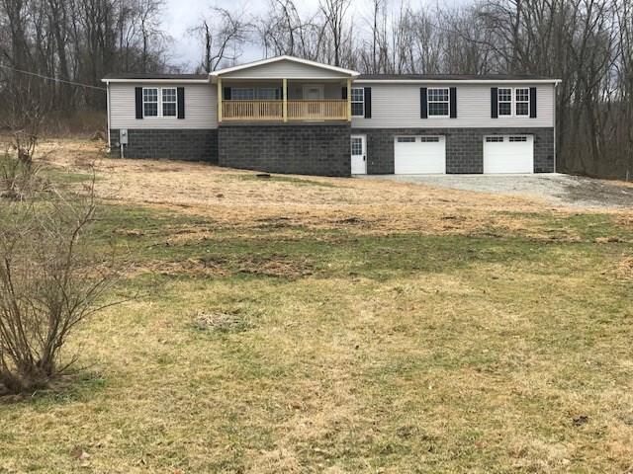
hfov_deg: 33.8
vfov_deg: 25.7
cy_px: 237
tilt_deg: -1.4
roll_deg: +0.6
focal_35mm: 57
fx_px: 1042
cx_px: 316
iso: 20
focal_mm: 6.6
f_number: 2.8
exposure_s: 1/404
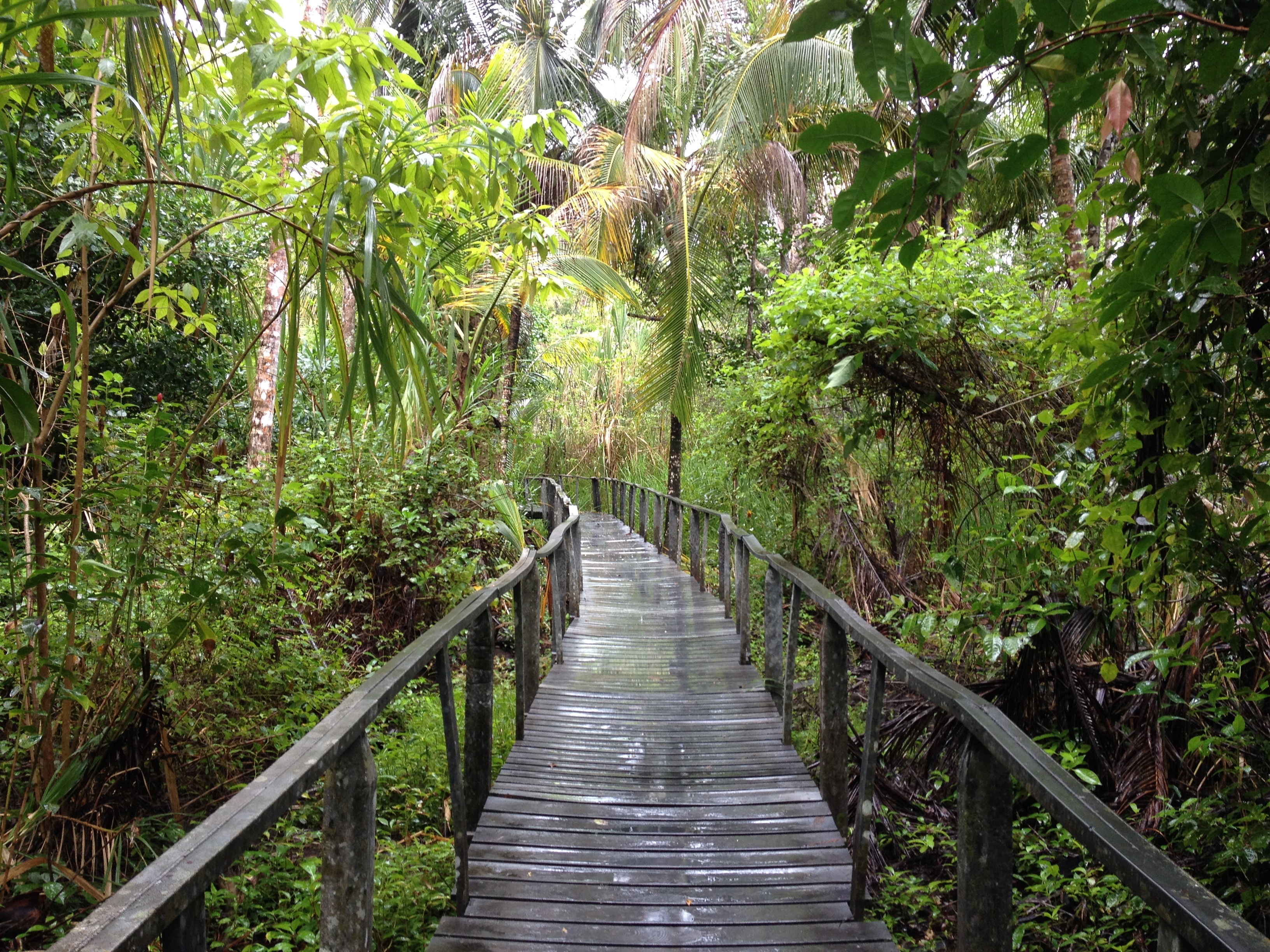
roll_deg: -0.3
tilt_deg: -3.7
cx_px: 635
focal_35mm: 35
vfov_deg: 40.7
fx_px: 1284
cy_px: 476
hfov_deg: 52.6
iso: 50
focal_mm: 4.28
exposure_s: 1/60
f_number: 2.4
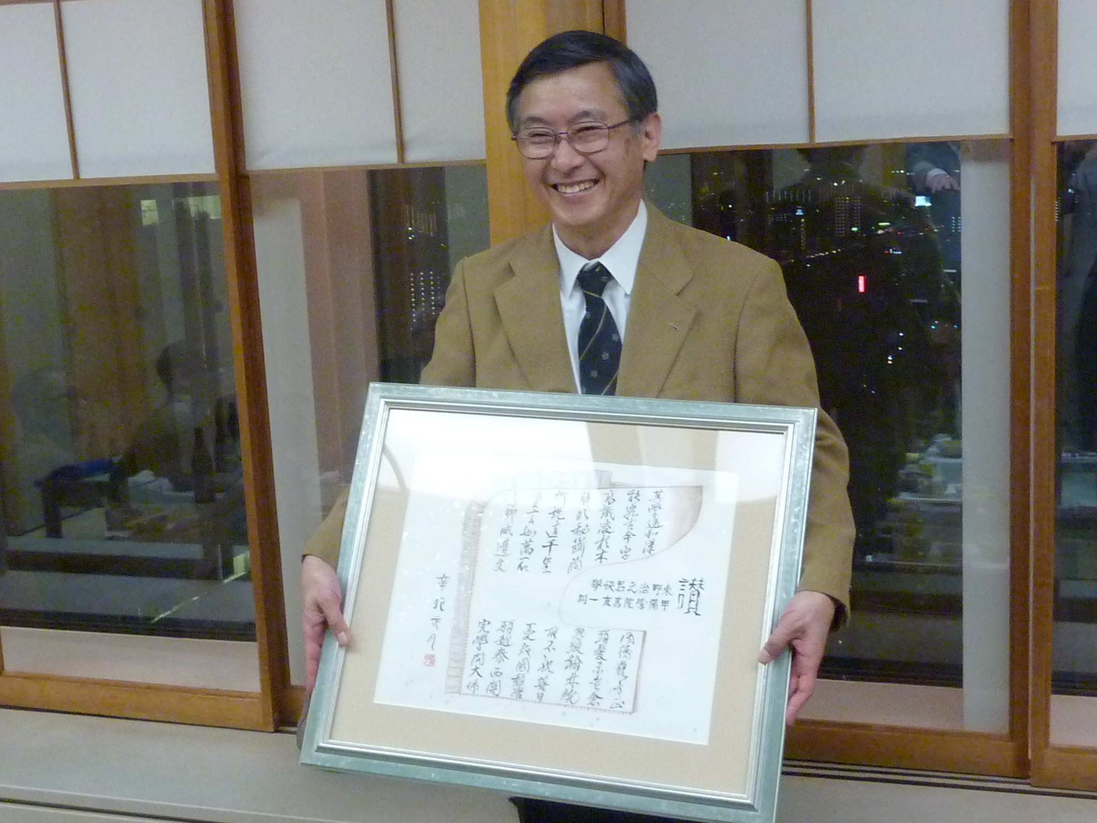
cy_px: 412
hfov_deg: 39.7
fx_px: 1521
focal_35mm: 48
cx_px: 548
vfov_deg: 30.3
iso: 400
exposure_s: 1/25
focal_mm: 4.4
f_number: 3.3
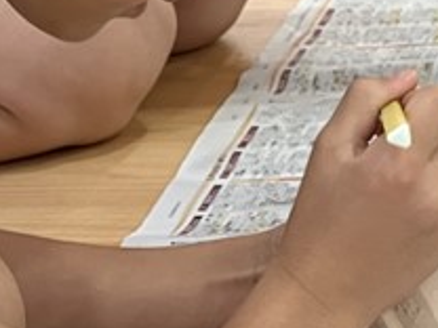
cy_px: -32
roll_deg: +3.0
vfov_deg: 10.6
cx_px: 771
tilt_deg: -21.5
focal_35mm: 138
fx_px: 1746
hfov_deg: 13.0
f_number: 1.8
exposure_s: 1/60
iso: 80
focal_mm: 3.99
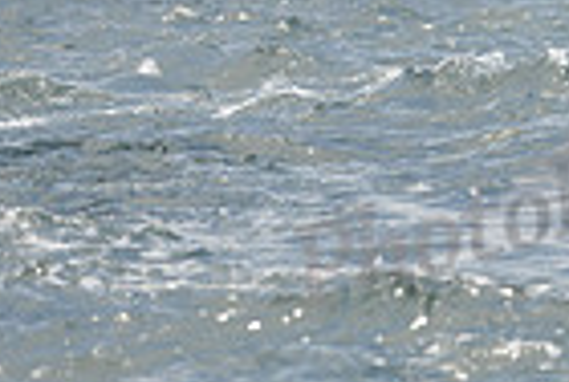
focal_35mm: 1075
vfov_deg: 1.3
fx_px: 17027
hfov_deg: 1.9
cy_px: -67
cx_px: 1081
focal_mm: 260
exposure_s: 1/1250
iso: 280
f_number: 7.1
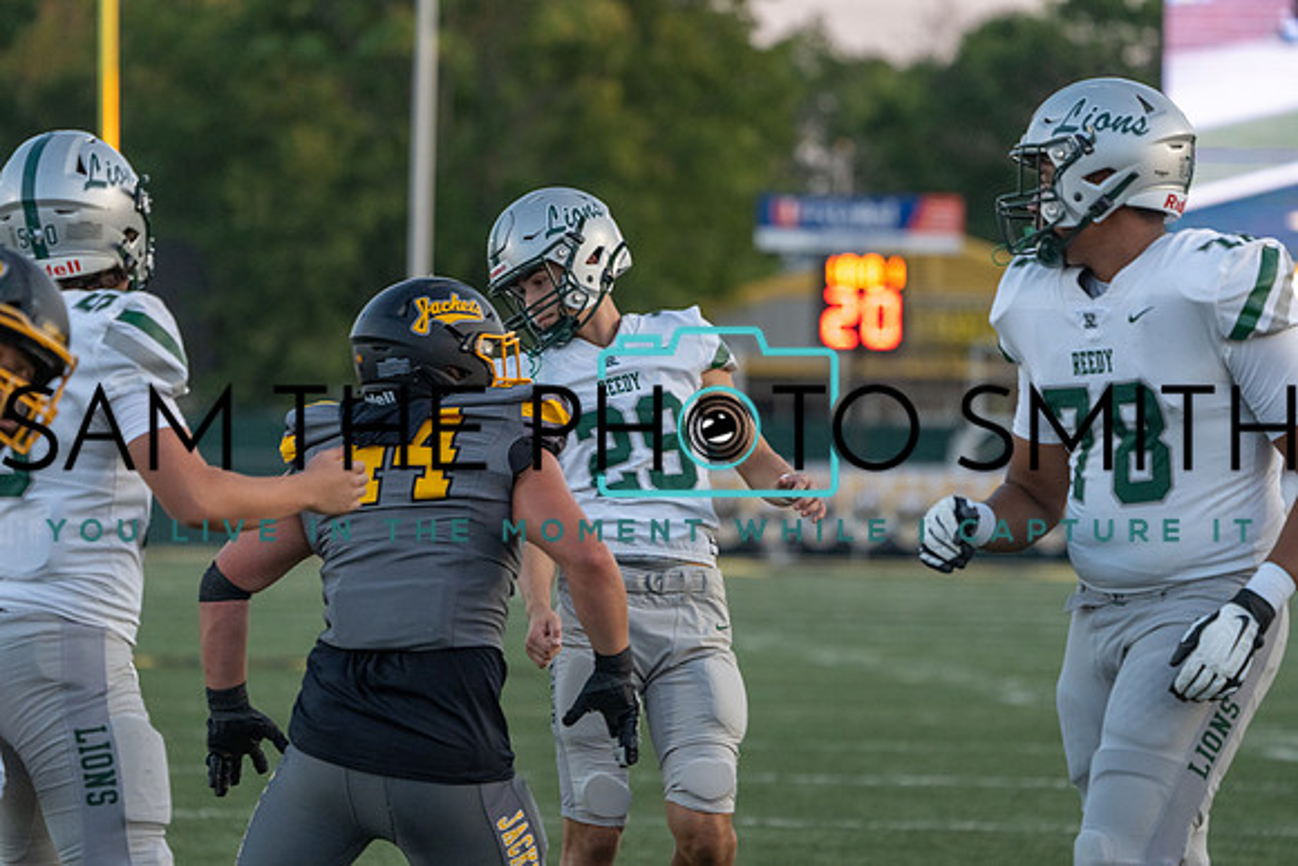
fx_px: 9881
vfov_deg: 5.0
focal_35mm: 274
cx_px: 649
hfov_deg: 7.5
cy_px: 433
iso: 2500
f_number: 5.6
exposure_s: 1/1000
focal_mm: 274
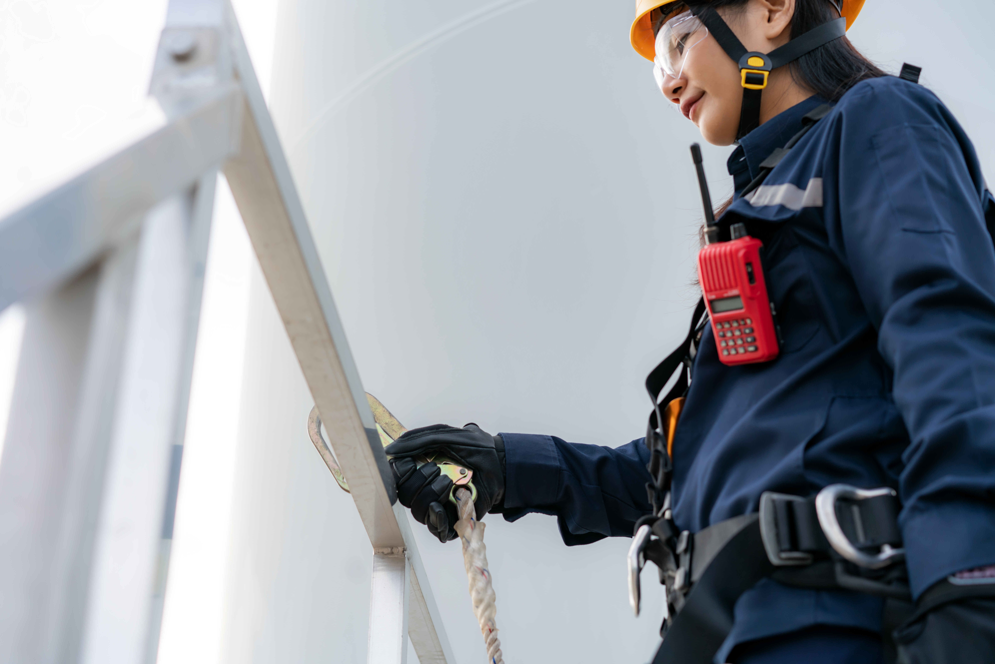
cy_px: 332
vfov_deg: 24.6
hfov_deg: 36.2
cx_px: 498
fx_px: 1520
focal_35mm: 55
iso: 100
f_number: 4
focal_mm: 55
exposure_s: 1/400
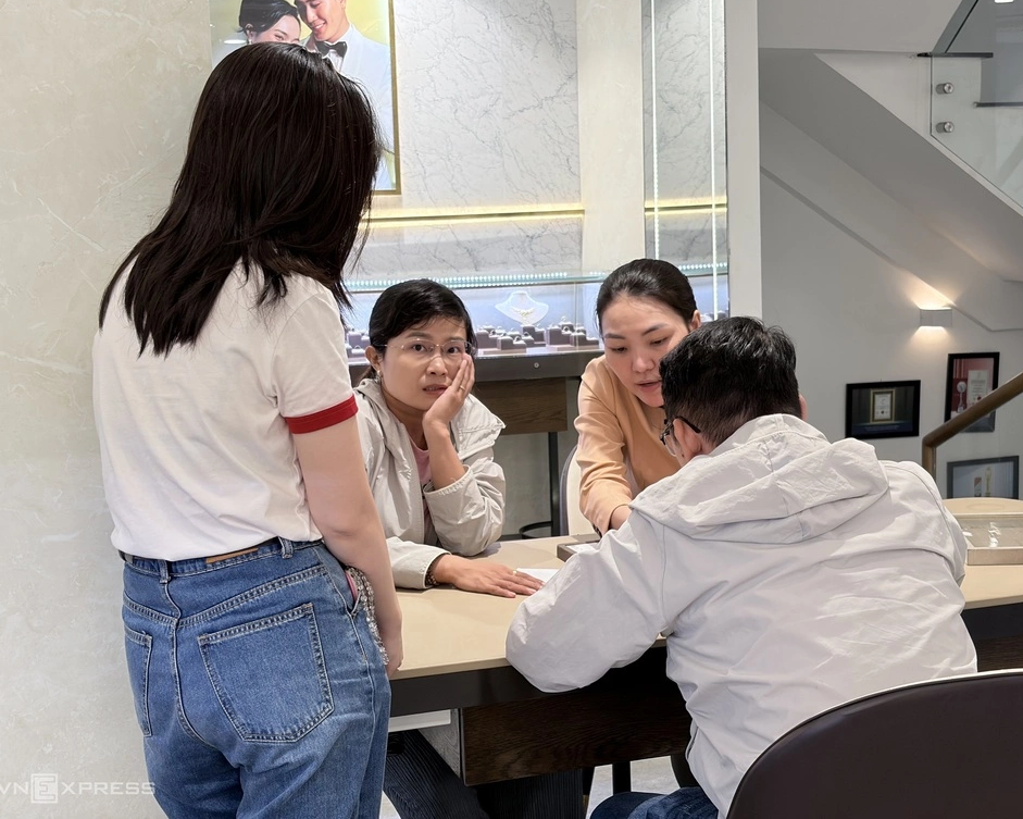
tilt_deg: -8.0
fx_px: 1665
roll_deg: +1.7
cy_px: 404
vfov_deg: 27.6
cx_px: 528
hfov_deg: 34.1
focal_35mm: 55
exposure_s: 1/106
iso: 50
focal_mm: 5.96
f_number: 1.6
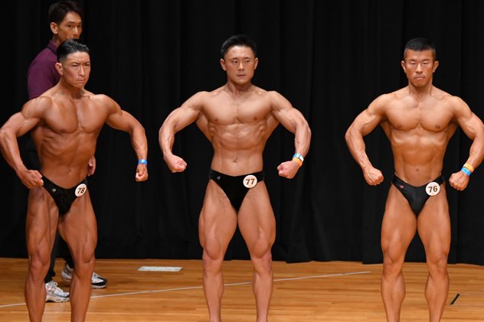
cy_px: 174
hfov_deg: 6.2
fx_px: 4449
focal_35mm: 331
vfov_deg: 4.2
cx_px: 283
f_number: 5.6
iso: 4000
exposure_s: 1/400
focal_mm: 180
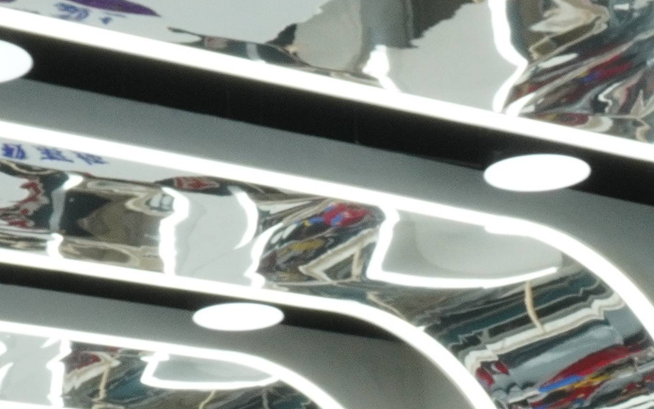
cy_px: 896
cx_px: 499
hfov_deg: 13.7
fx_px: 2713
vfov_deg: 8.1
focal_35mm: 152
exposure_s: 1/50
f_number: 13
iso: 640
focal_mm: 23
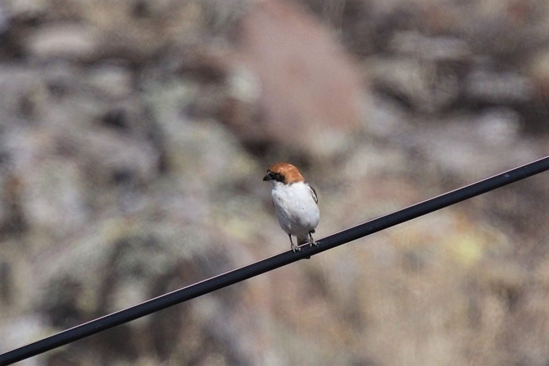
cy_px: 183
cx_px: 274
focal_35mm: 840
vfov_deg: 1.6
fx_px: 12809
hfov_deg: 2.5
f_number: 5.6
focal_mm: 420
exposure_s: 1/2000
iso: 220
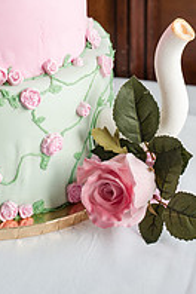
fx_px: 1470
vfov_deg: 11.3
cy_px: -13
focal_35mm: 180
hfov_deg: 7.6
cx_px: 24
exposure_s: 1/250
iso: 800
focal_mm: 79
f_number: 4
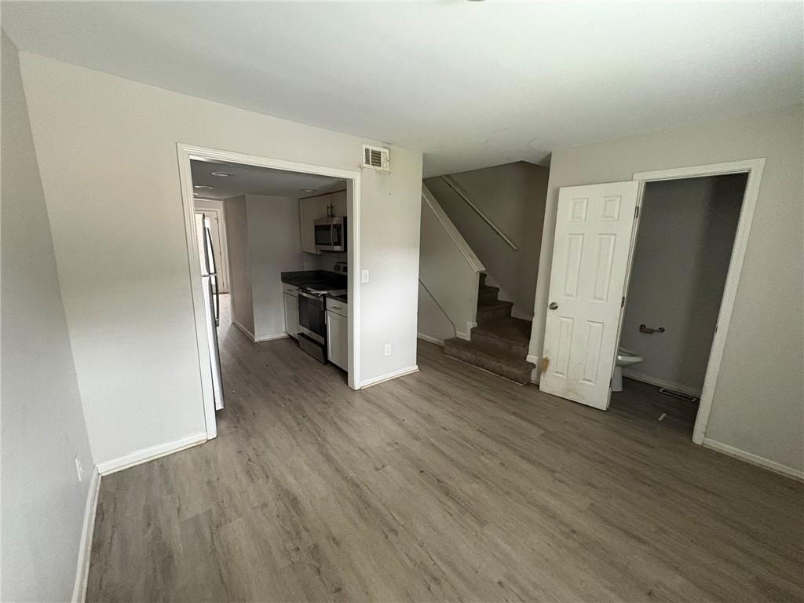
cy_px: 302
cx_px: 402
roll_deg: -0.9
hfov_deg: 102.1
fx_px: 325
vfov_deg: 85.7
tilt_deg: -10.1
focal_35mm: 14
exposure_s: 1/60
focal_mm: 2.22
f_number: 2.2
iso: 800
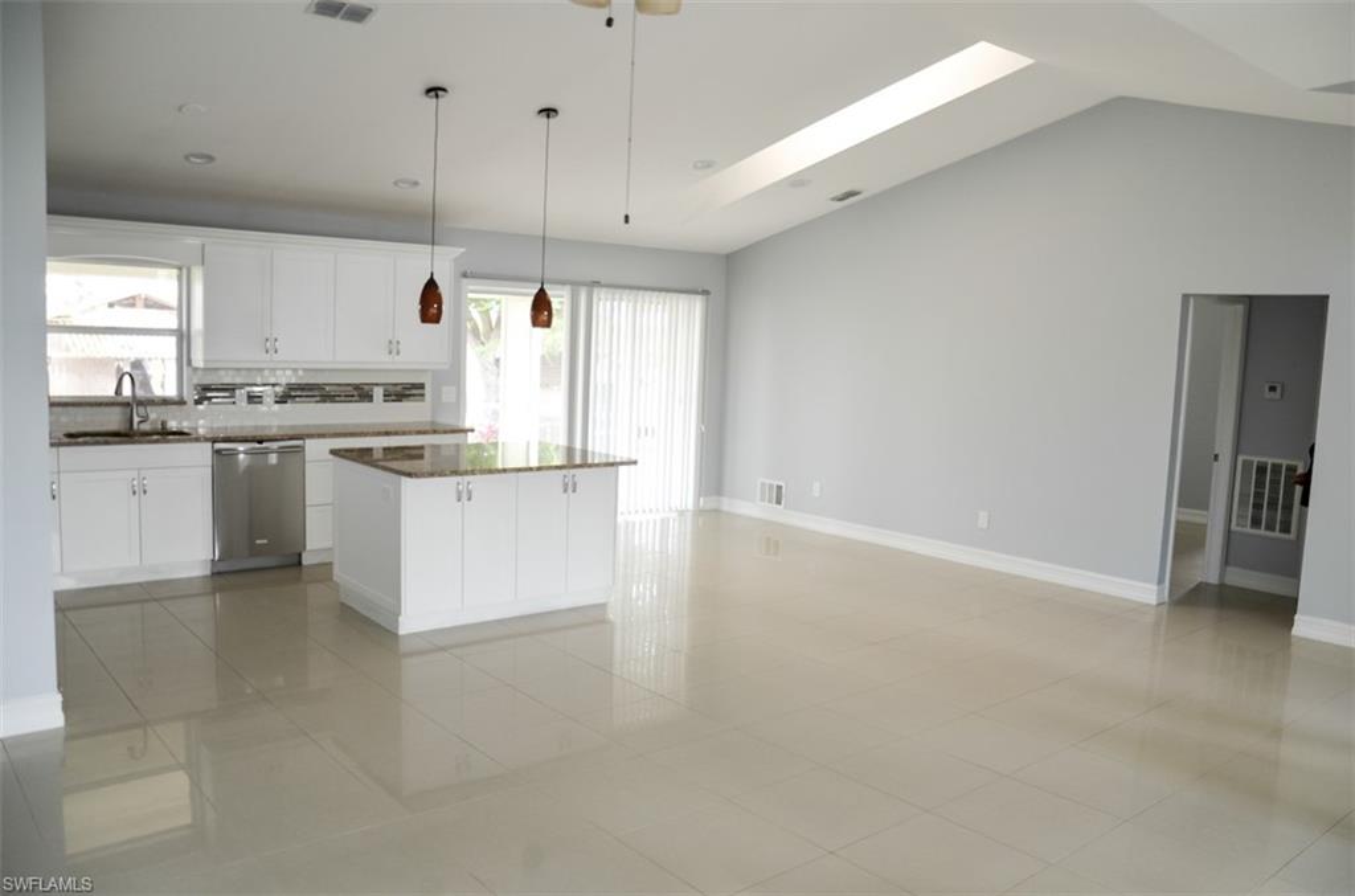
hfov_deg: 67.5
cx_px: 678
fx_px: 1014
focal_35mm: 27
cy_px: 448
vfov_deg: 47.7
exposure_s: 1/60
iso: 280
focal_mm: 18
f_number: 4
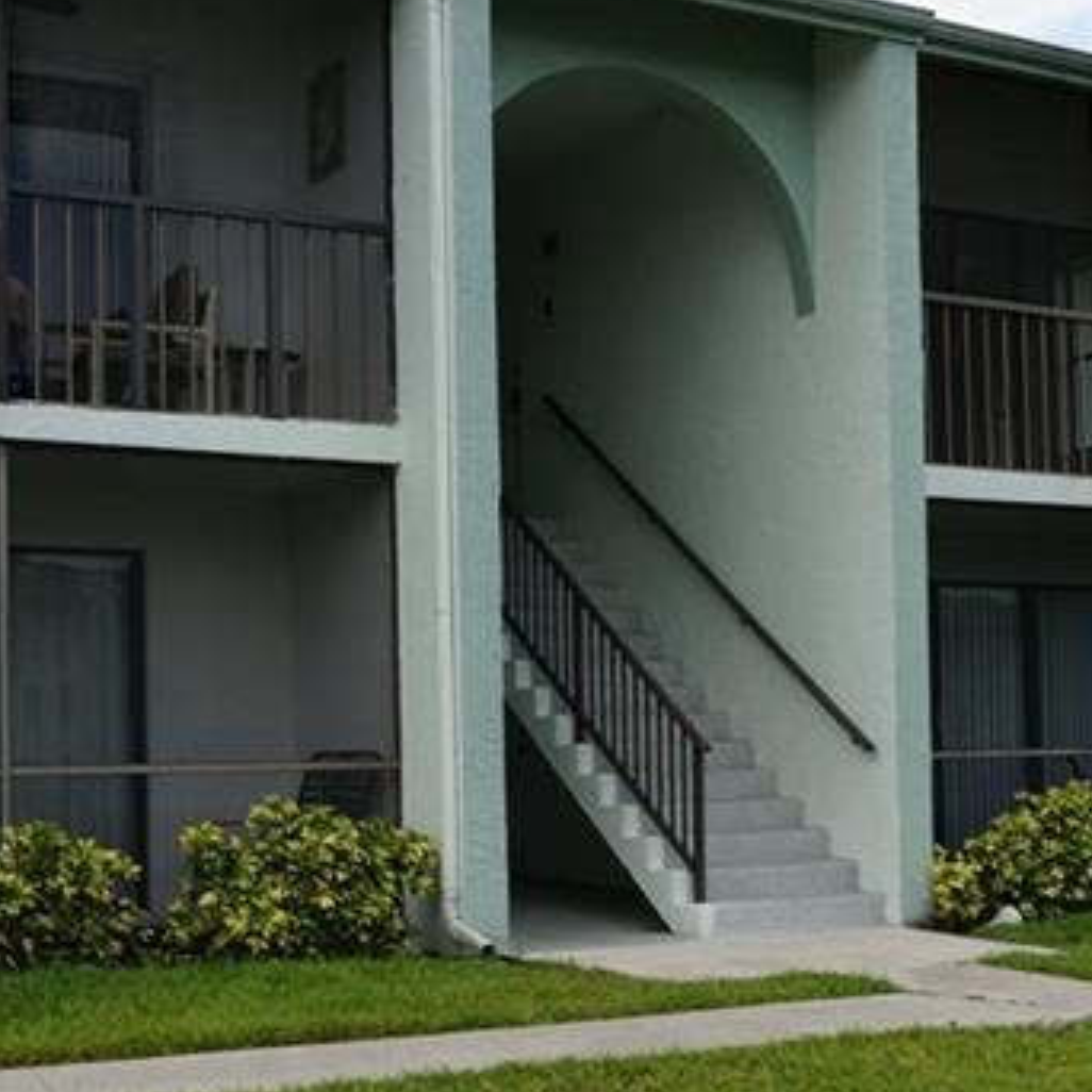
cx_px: 709
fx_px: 2177
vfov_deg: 28.0
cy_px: 725
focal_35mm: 61
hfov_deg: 28.0
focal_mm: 16
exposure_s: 1/80
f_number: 13
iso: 100
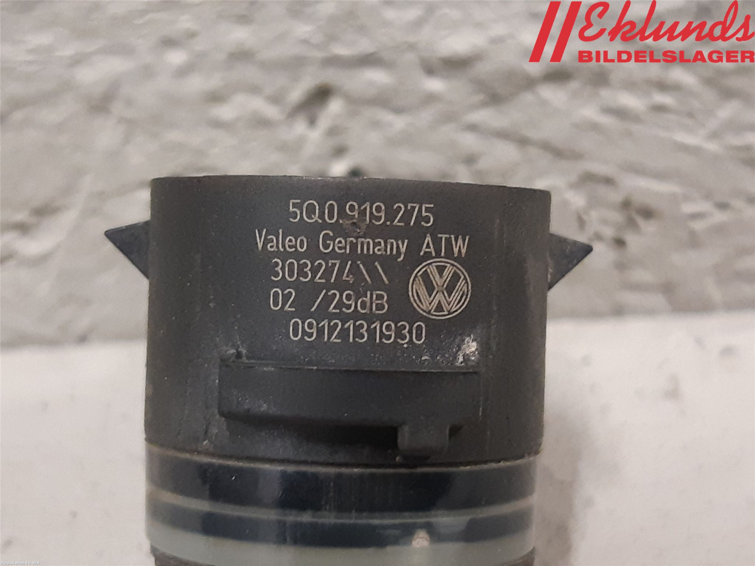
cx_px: 378
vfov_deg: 53.1
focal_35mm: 26
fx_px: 567
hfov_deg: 67.3
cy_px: 283
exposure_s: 1/50
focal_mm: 3.93
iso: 250
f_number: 1.7
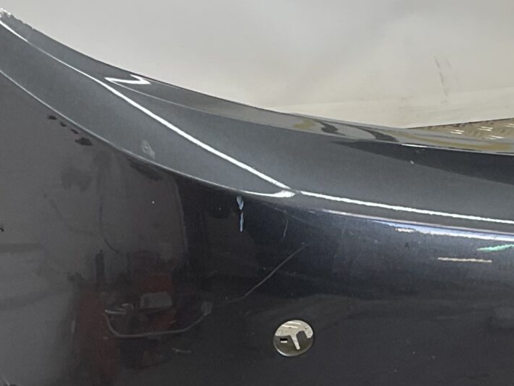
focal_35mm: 105
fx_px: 1559
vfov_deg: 14.0
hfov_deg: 18.6
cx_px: 406
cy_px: 280
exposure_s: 1/100
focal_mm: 3
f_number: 1.8
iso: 20
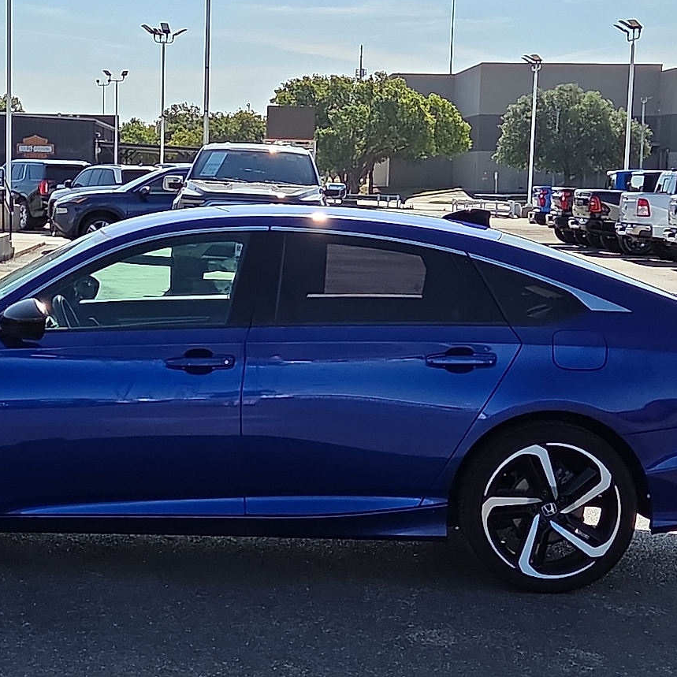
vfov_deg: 21.9
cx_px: 212
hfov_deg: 21.8
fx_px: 1748
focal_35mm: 79
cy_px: 433
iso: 25
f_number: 1.8
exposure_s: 1/3333
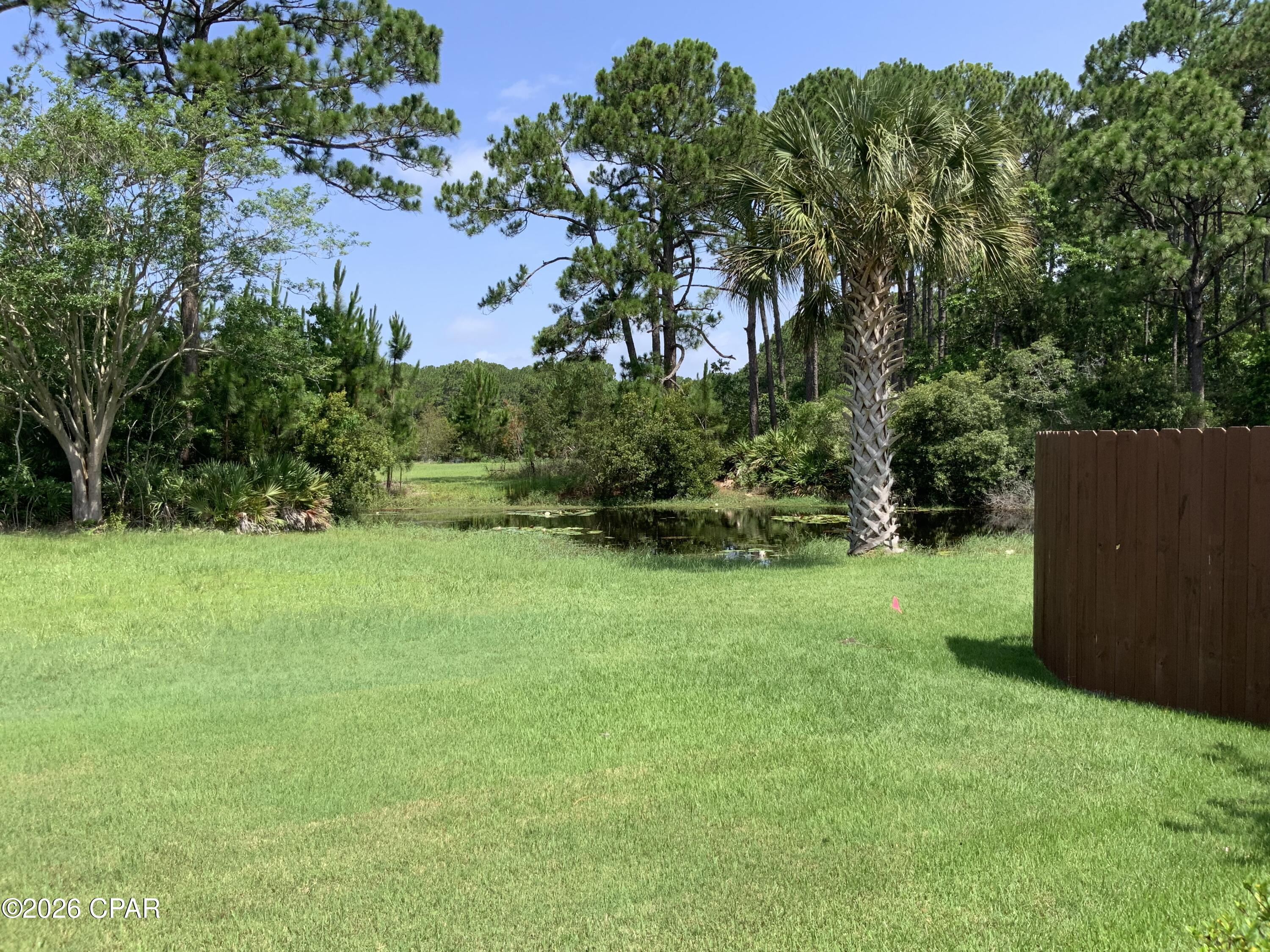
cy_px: 476
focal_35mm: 29
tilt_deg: -2.3
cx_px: 635
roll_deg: +1.7
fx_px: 1064
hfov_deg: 61.7
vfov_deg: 48.2
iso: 16
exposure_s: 1/1168
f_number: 1.8
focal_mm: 3
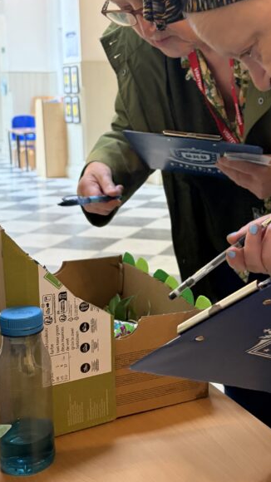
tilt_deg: -8.2
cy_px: 189
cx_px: 196
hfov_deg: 23.7
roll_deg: +0.3
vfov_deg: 41.1
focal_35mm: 50
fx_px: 639
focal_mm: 5.96
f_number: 1.6
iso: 400
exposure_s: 1/50
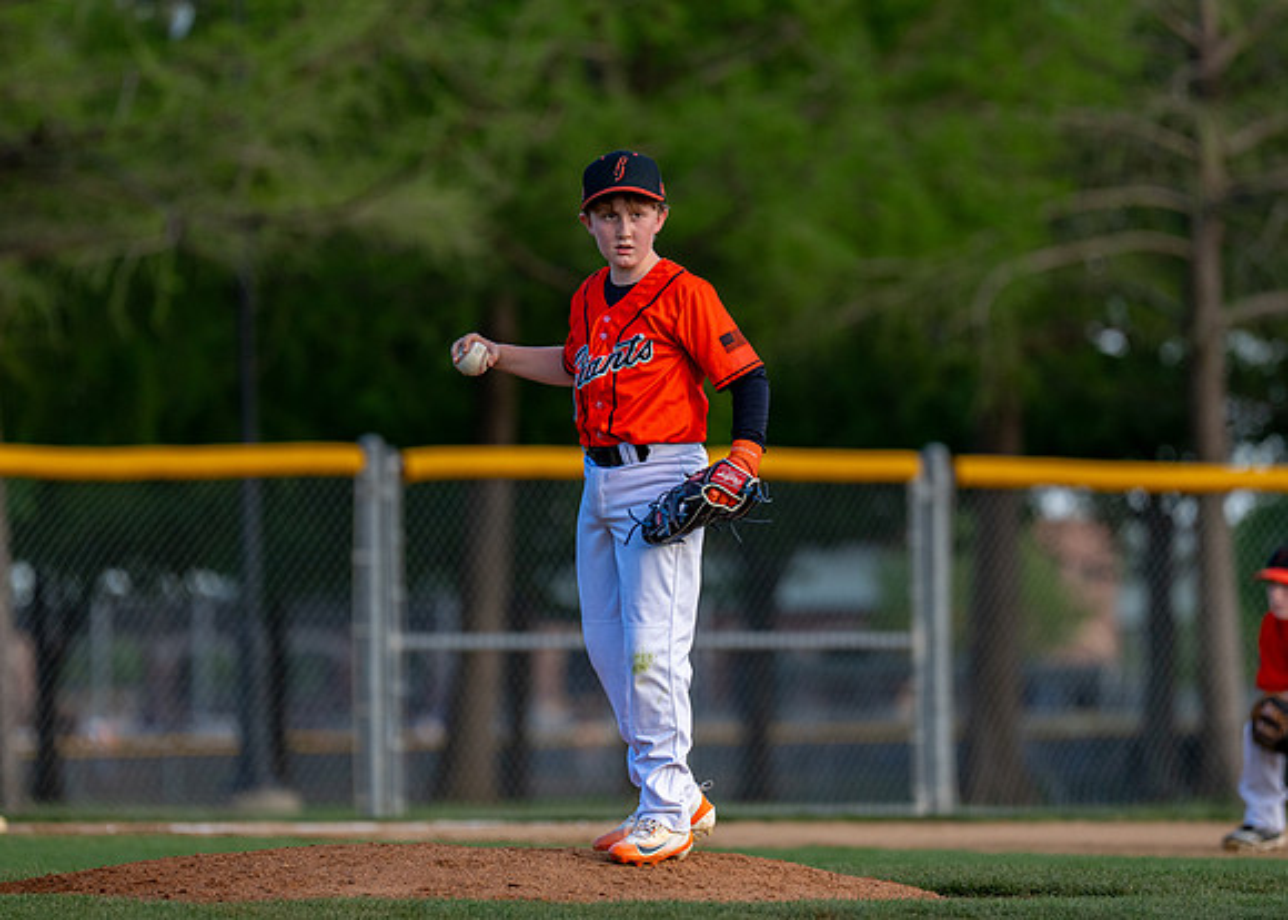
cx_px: 642
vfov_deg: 4.6
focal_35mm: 312
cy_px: 425
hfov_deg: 6.5
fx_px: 11408
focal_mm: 200
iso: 400
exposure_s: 1/2500
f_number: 2.8
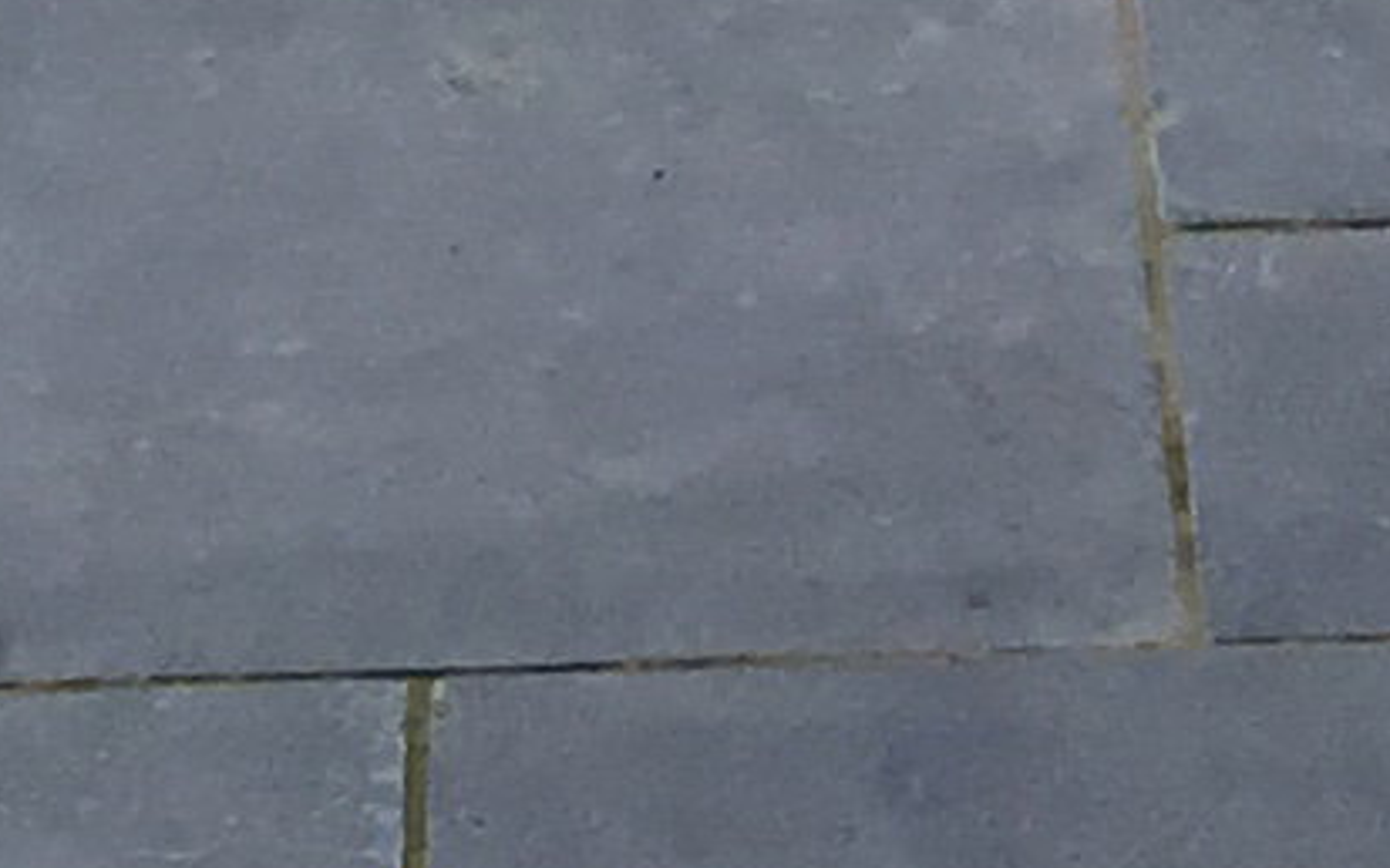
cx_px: 892
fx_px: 9848
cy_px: -2769
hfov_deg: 8.1
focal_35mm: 260
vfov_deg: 4.6
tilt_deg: -12.5
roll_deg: +0.5
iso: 25
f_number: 2.4
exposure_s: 1/734
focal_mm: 3.3
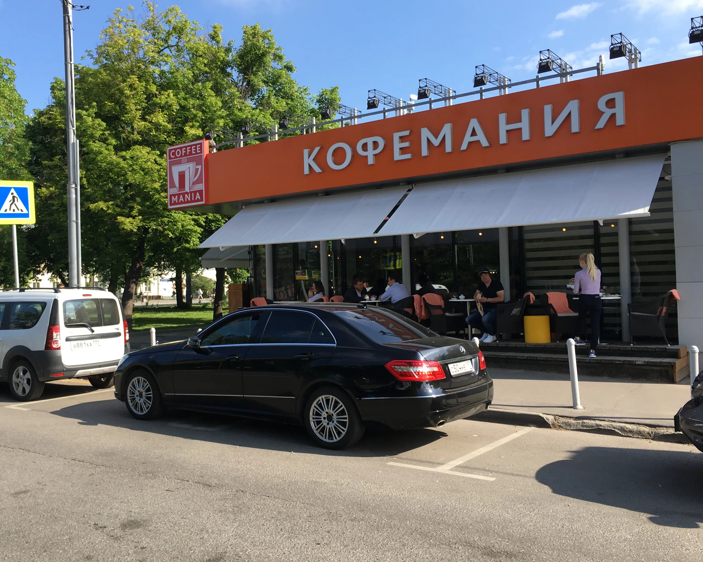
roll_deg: +1.6
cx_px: 293
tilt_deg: +2.6
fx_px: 707
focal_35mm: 34
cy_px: 270
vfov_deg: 43.3
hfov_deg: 52.6
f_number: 2.2
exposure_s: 1/605
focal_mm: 4.15
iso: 25
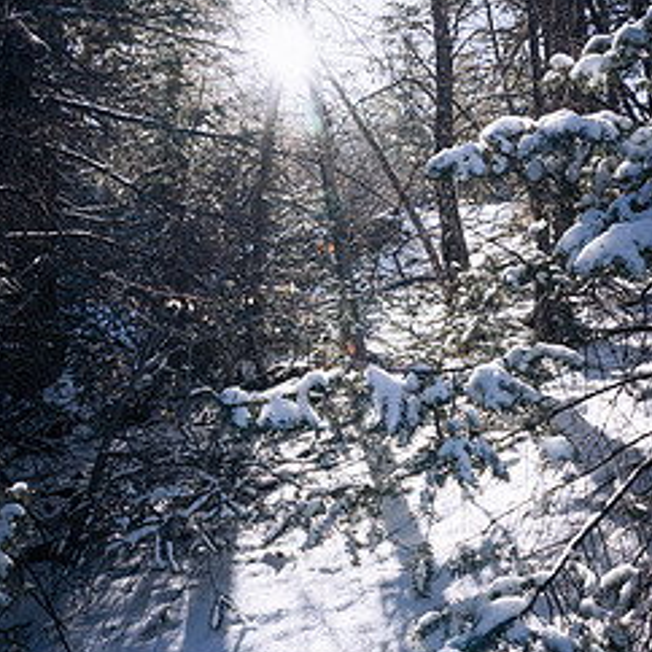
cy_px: 348
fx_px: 810
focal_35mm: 38
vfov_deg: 43.8
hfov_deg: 43.7
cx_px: 372
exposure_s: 1/250
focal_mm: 24
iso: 200
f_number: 10
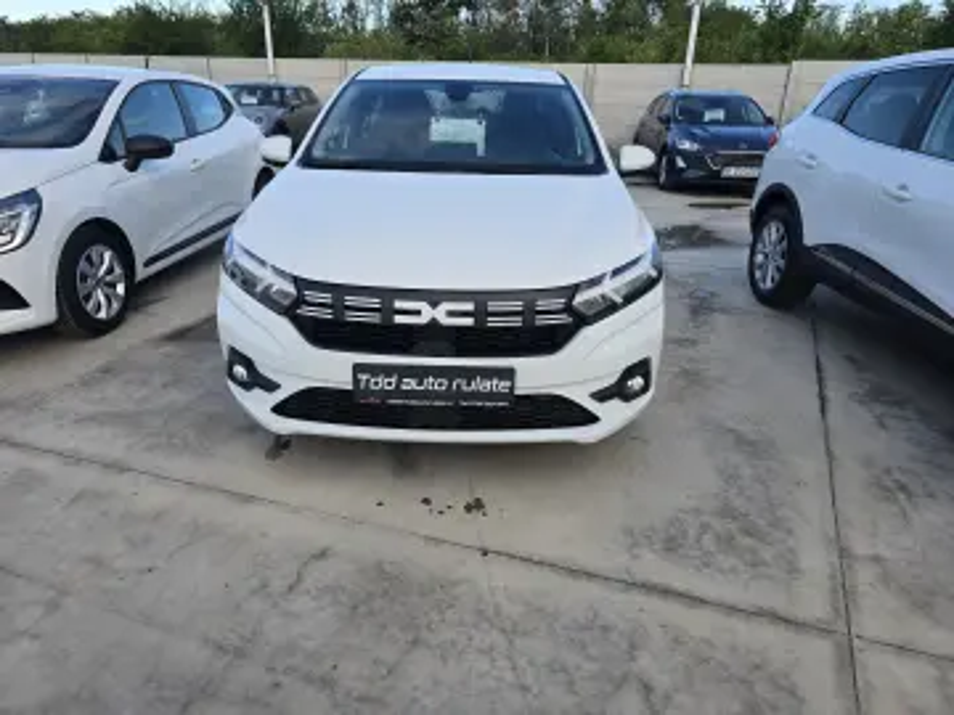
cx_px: 477
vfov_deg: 58.9
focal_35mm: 23
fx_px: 634
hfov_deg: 73.9
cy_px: 358
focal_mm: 6.3
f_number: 1.7
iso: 12
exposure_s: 1/180
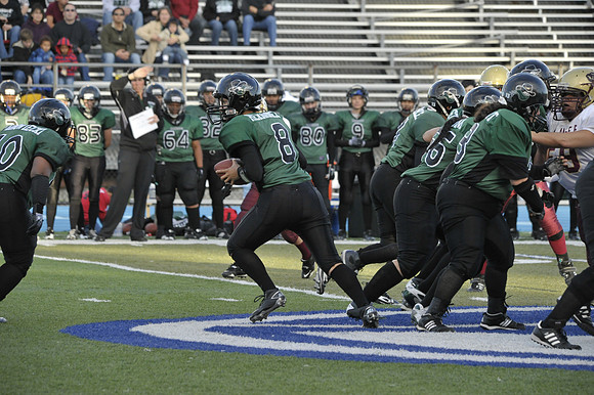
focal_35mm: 300
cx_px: 297
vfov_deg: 4.6
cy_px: 198
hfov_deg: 6.9
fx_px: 4947
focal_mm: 300
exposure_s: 1/1000
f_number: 10
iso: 4000
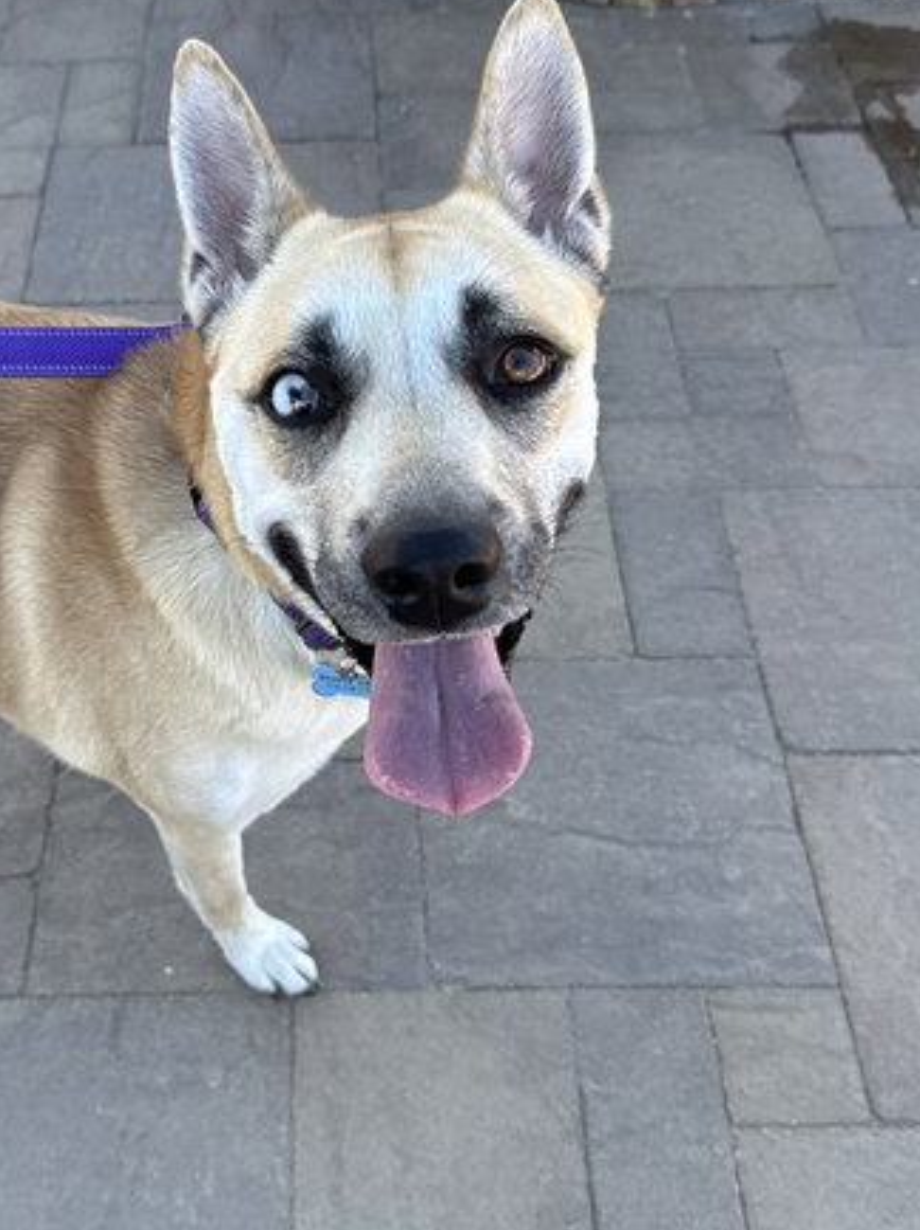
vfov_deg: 50.2
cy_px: 635
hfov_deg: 38.2
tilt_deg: -53.0
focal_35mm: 37
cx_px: 318
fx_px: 1313
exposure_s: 1/805
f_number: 1.78
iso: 100
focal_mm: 6.76
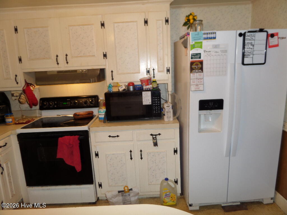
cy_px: 108
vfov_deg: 56.8
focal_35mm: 24
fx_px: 199
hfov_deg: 71.6
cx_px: 144
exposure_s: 1/30
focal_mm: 4
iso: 100
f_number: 3.2
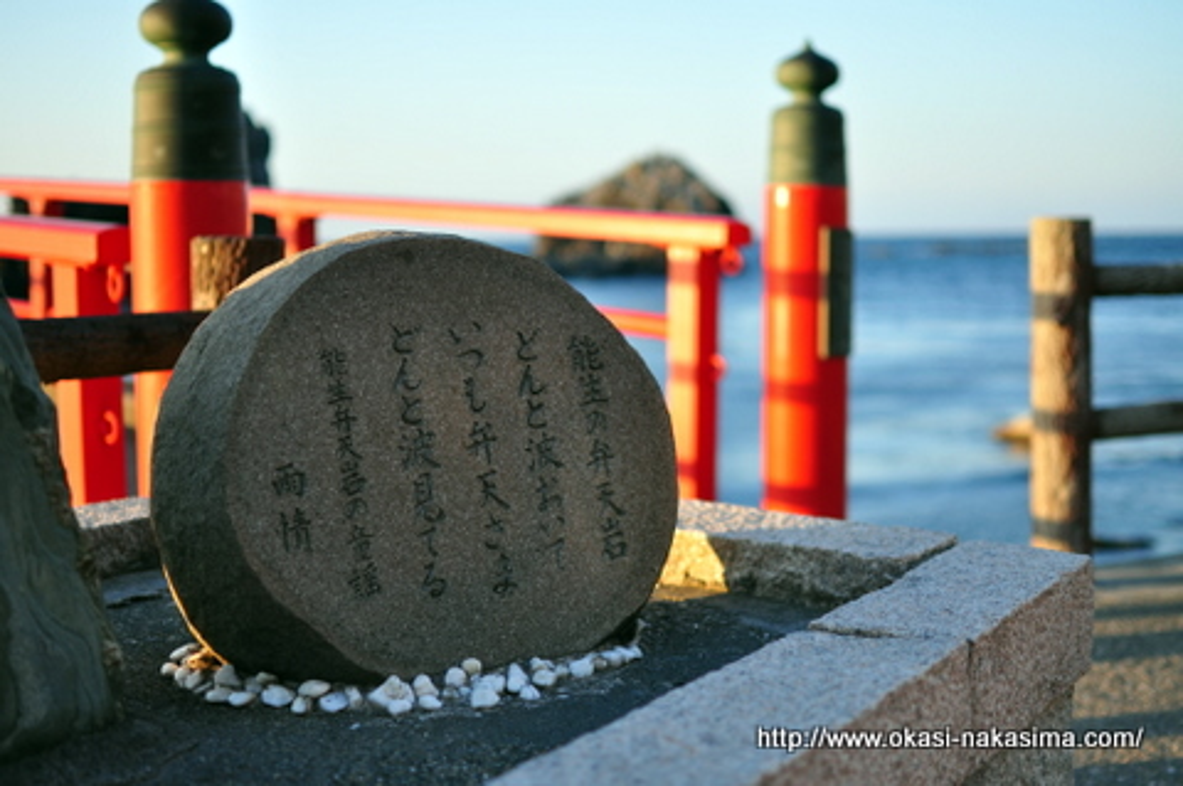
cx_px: 592
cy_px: 393
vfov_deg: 25.7
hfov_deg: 37.9
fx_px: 1723
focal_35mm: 52
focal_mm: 35
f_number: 1.8
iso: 200
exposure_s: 1/1250
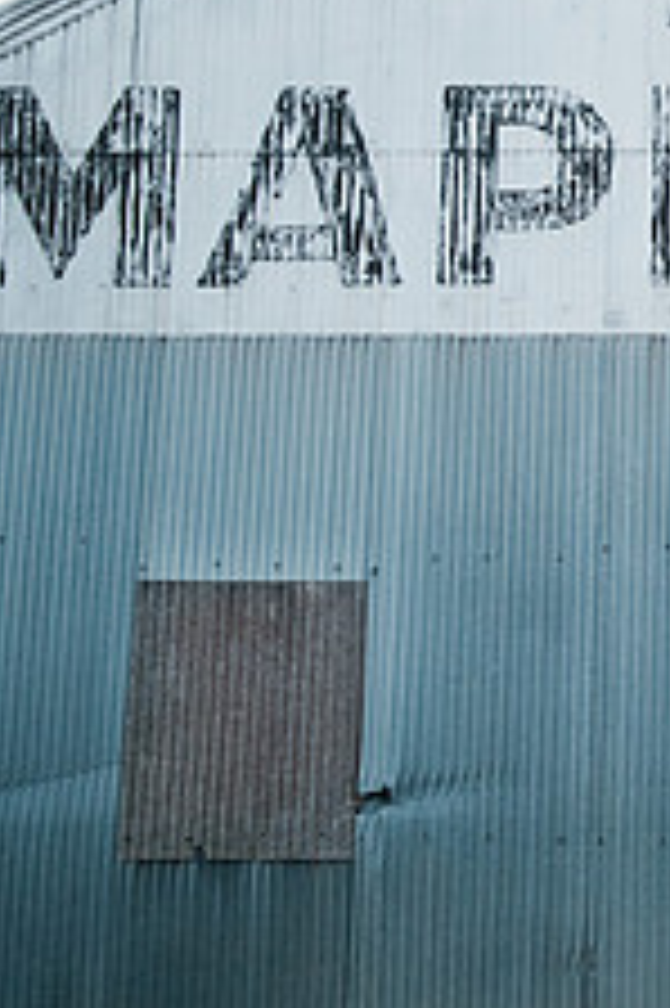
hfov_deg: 14.9
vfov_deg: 24.1
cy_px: 371
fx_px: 2348
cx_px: 1048
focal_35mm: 84
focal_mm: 32
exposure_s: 1/160
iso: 500
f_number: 2.8
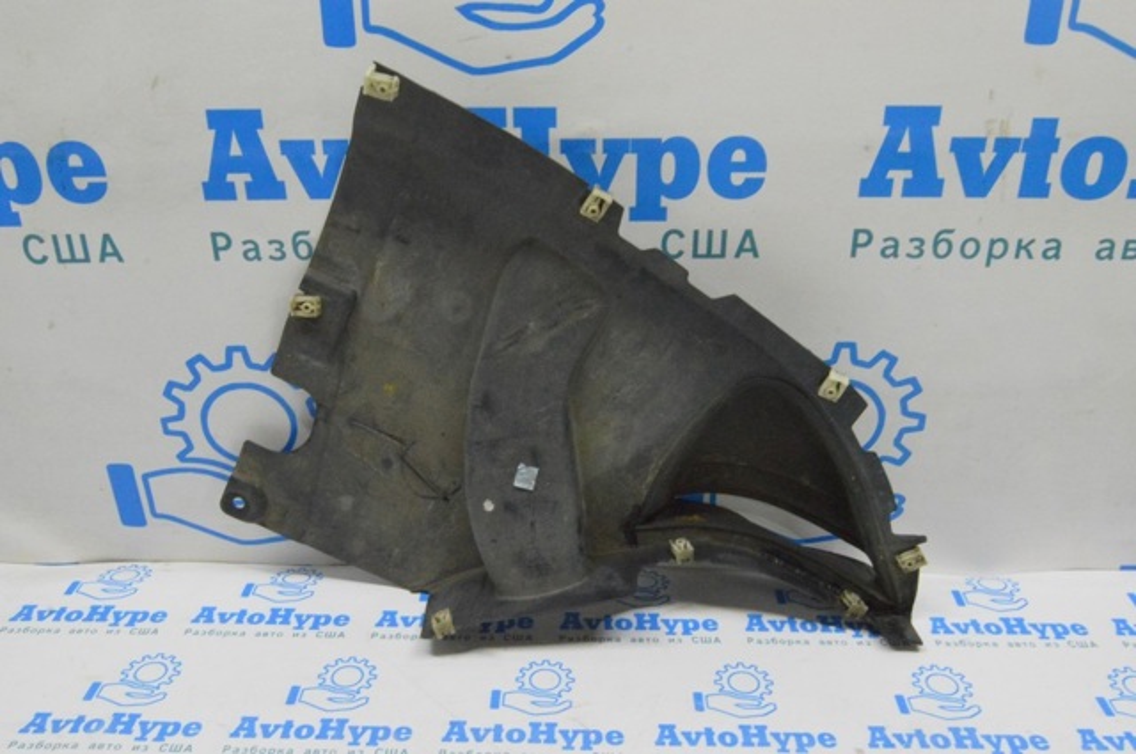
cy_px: 377
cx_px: 568
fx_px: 1040
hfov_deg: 57.3
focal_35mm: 33
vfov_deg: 39.9
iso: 6400
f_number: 20
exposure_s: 1/20
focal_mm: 22
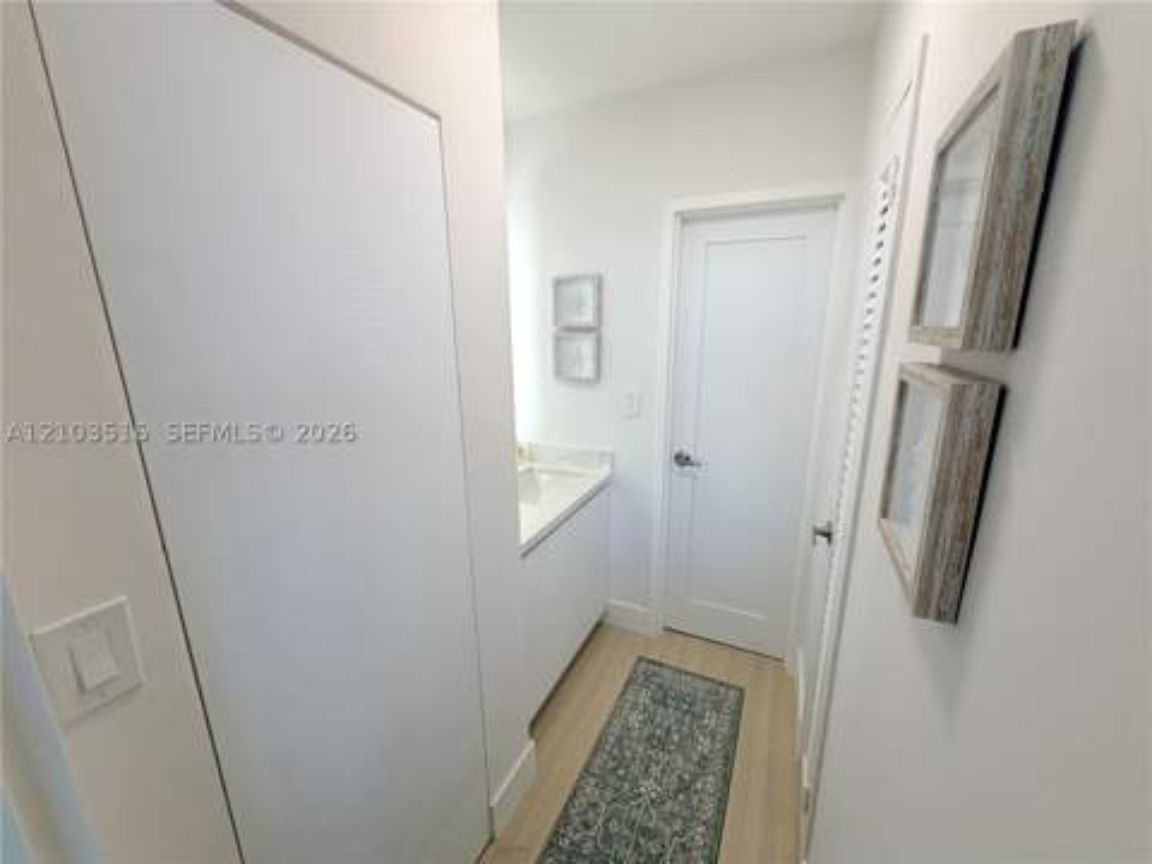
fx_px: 466
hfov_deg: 102.1
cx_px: 576
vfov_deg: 85.7
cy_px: 432
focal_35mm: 14
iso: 80
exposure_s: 1/120
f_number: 2.2
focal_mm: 2.22
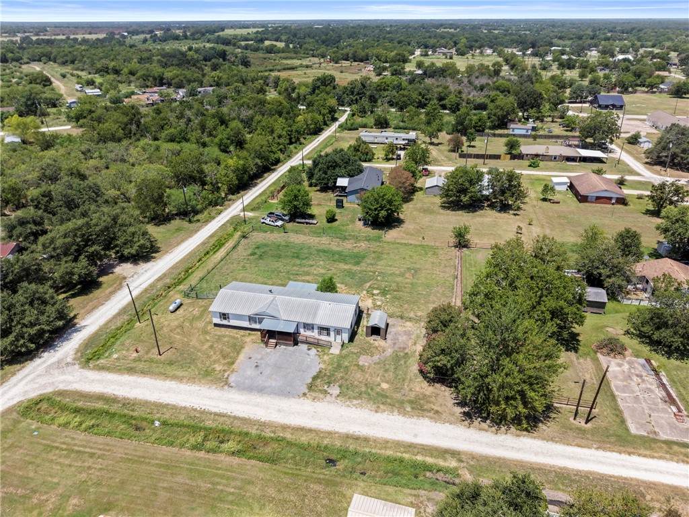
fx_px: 478
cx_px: 344
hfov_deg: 71.6
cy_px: 258
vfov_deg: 56.8
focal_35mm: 24
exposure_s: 1/6000
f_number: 1.8
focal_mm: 8.67
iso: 200
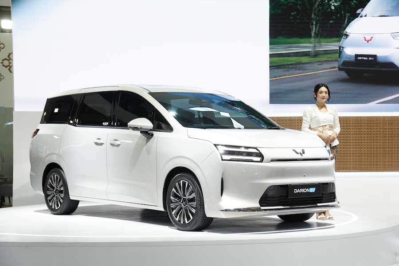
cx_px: 200
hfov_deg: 29.2
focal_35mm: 69
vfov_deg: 19.7
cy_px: 133
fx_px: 765
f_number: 5
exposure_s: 1/125
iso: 800
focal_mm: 46
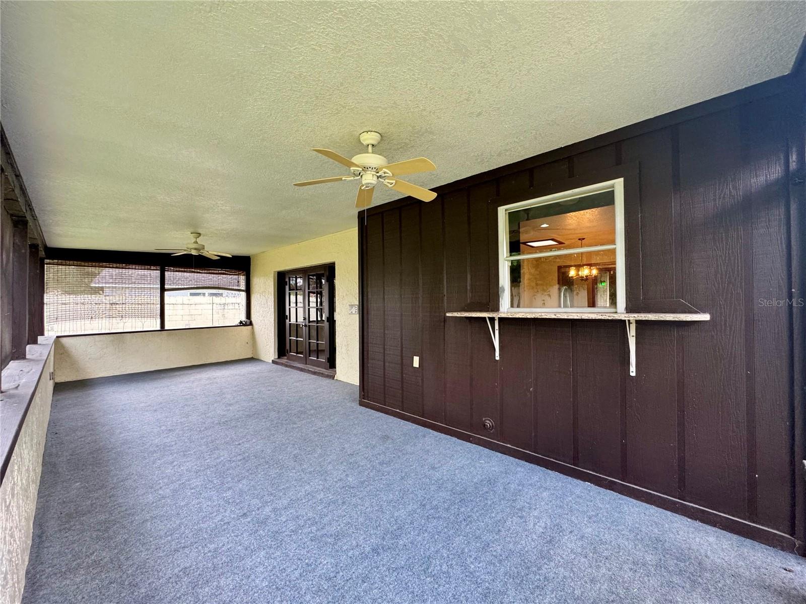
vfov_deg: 85.7
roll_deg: -0.2
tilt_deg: -0.4
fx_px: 326
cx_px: 403
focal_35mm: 14
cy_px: 302
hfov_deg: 102.1
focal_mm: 2.22
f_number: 2.2
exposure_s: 1/99
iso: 200
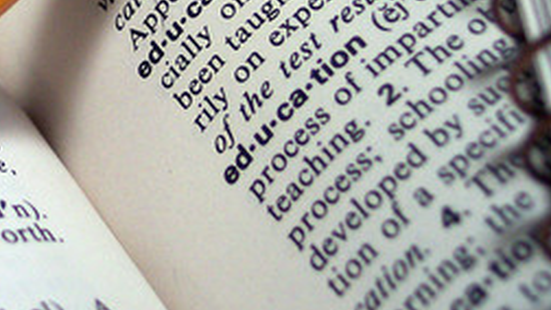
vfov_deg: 11.3
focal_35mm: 105
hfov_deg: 20.1
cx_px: 85
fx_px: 1535
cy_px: -73
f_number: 2.8
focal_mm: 8
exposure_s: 1/125
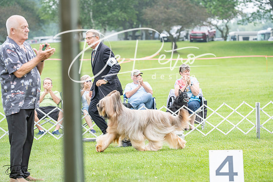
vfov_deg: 10.0
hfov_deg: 15.0
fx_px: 1039
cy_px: 91
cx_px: 136
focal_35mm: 137
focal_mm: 137
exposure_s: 1/400
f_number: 4.5
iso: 400
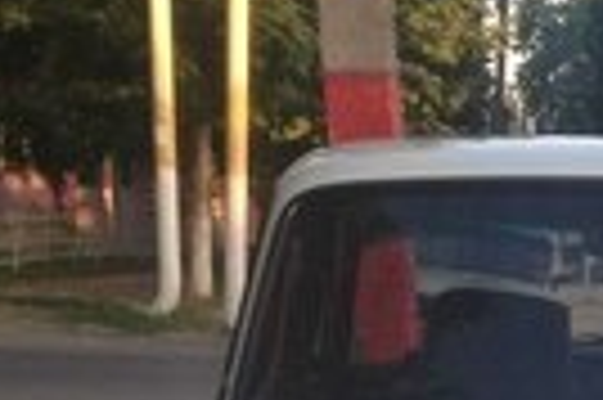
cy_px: 688
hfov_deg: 15.7
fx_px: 2125
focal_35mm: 127
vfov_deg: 10.2
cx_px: 688
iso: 50
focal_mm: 4.12
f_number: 2.4
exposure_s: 1/122
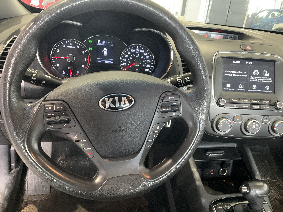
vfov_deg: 48.2
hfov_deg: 61.7
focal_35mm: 29
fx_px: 237
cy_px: 106
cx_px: 142
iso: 320
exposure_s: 1/40
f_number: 1.8
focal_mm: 3
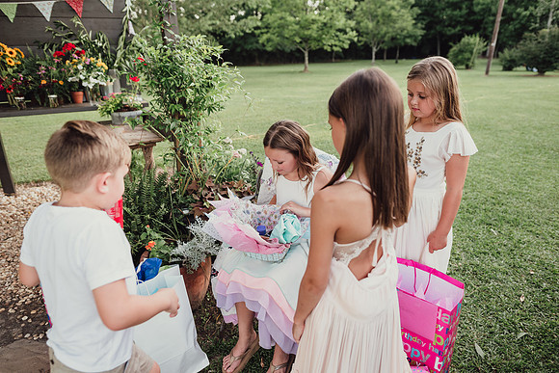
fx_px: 373
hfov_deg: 73.7
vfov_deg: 53.2
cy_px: 186
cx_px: 280
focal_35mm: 24
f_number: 2.8
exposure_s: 1/200
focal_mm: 24
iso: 250
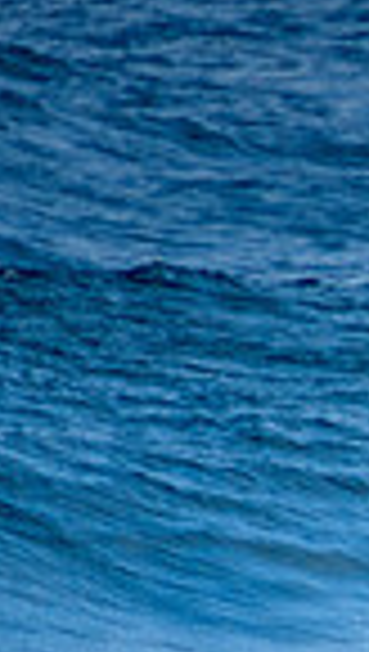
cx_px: 1186
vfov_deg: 1.1
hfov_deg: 0.6
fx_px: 35549
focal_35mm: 2052
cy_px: 611
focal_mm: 400
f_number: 5.6
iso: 500
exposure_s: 1/1250
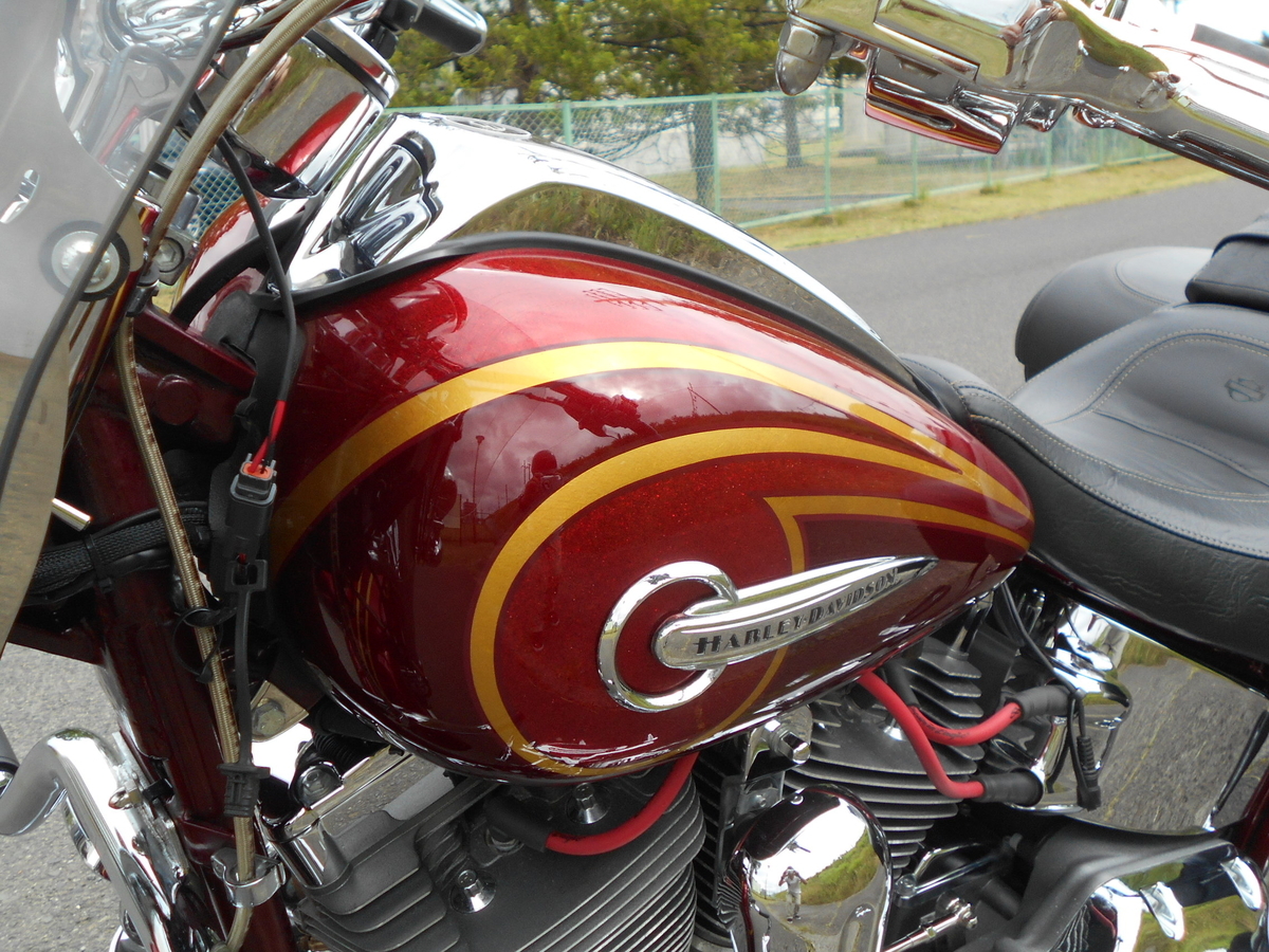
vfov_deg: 36.8
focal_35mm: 39
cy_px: 476
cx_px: 634
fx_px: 1430
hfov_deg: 47.9
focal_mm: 6.7
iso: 100
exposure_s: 1/250
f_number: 3.9
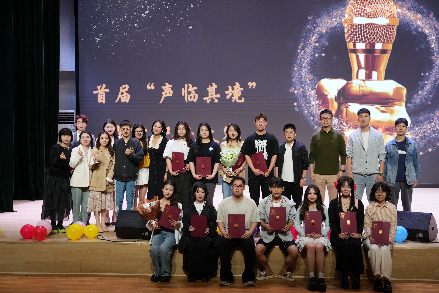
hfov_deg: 39.6
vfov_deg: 27.0
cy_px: 146
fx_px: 610
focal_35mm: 50
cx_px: 220
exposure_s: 1/100
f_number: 4
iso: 400
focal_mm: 50
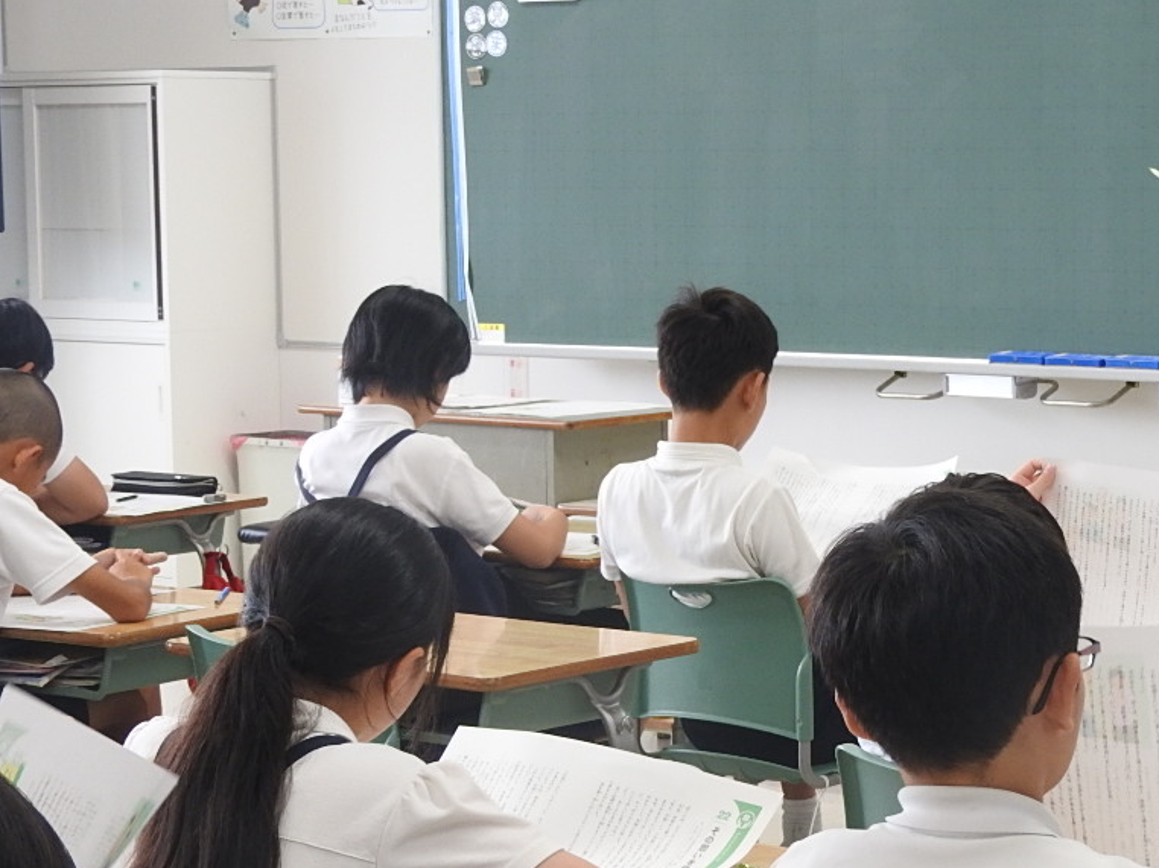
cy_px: 593
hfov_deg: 18.6
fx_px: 3514
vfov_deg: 14.1
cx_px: 840
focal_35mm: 105
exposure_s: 1/30
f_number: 4
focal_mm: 9
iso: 140
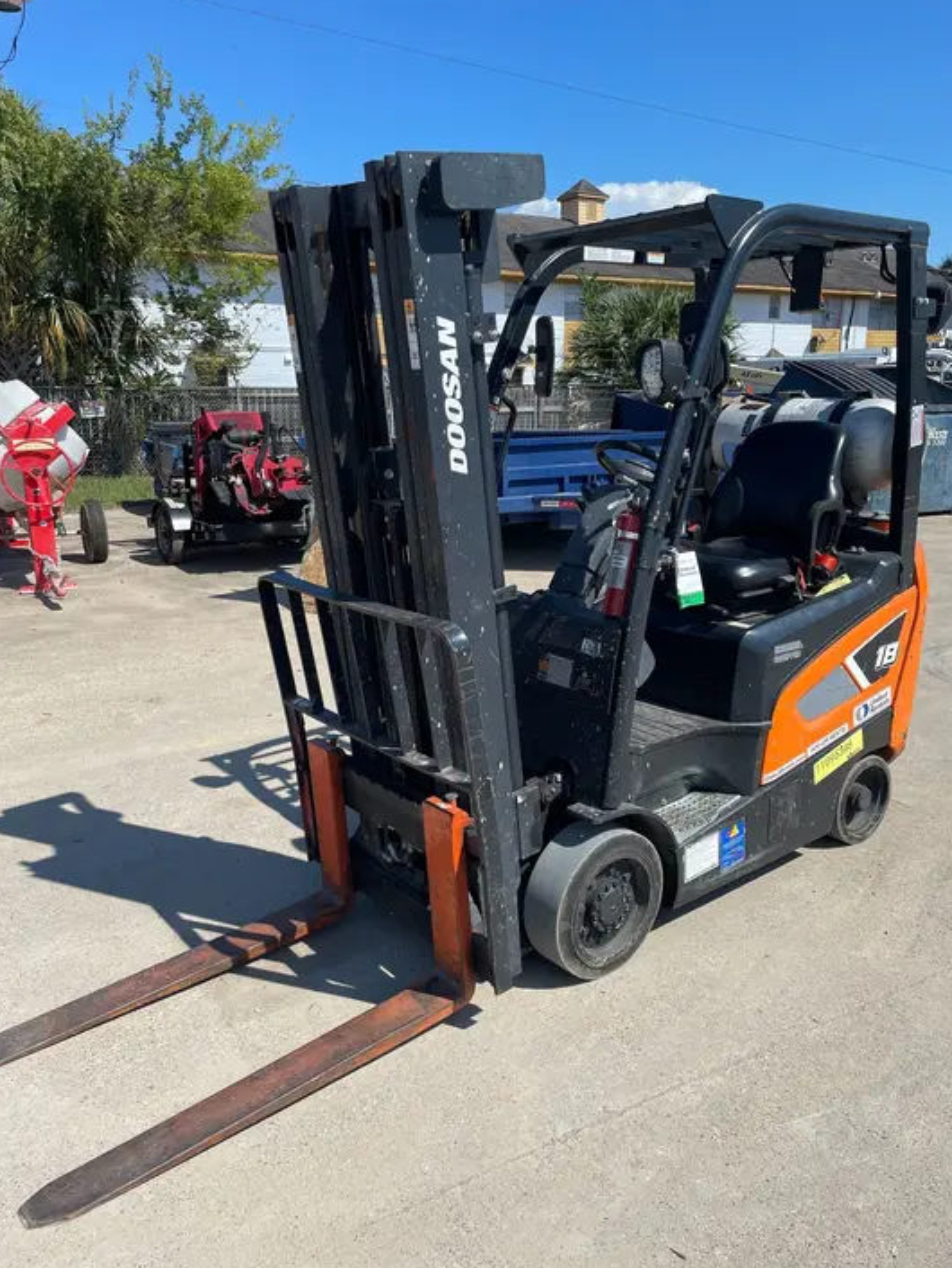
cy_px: 653
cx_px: 487
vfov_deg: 65.3
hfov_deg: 51.4
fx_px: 989
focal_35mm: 27
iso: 32
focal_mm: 4.2
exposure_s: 1/3125
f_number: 1.6
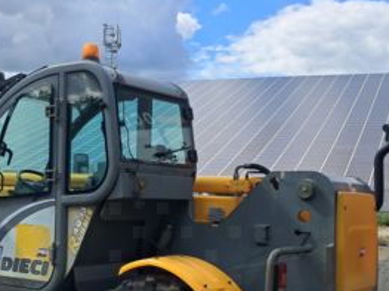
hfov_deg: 34.7
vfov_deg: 26.2
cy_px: 214
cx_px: 139
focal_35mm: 55
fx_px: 618
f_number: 1.8
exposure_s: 1/679
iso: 50
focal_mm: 4
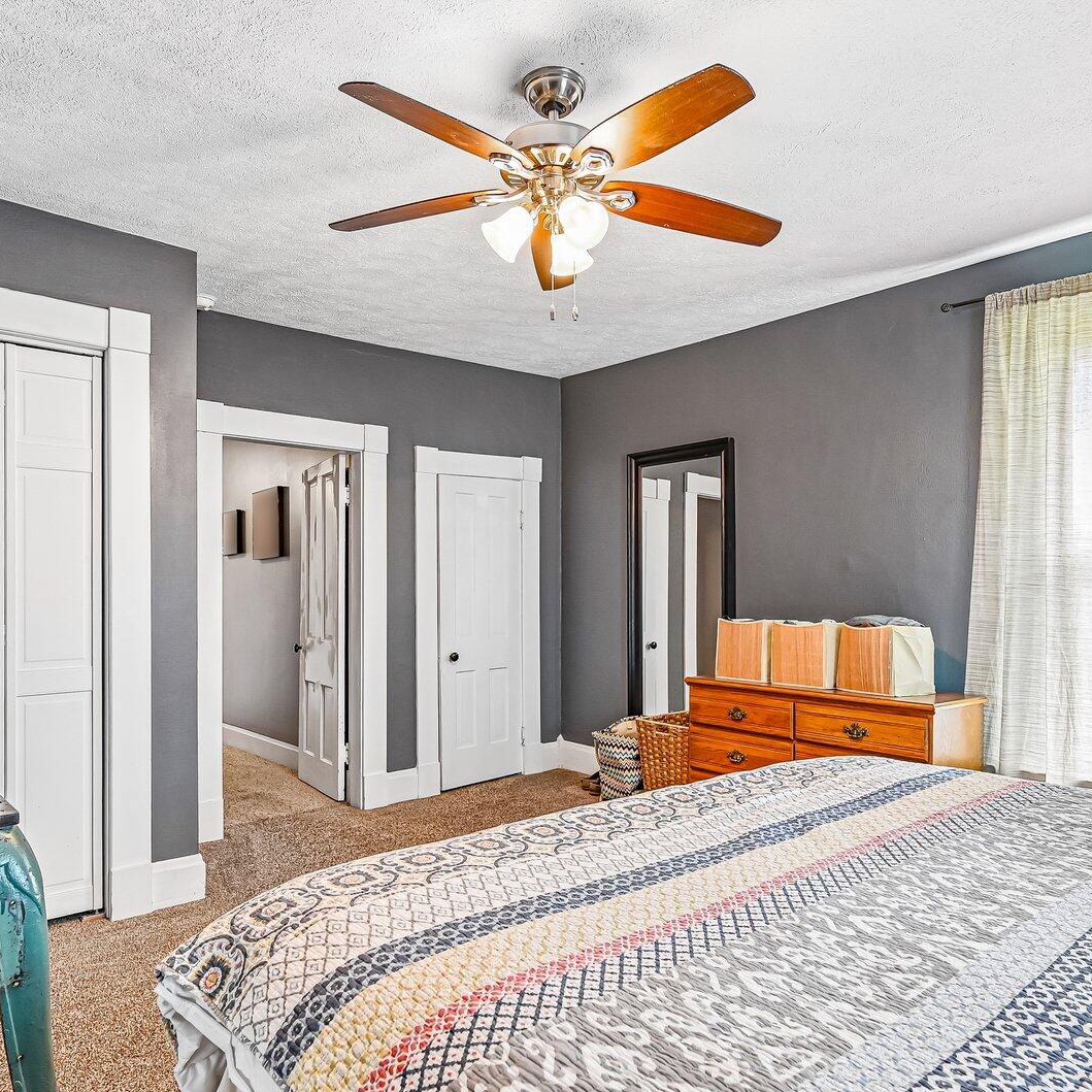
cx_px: 542
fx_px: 821
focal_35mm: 23
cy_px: 580
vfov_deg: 67.2
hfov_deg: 67.3
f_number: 4.8
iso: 400
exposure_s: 1/8
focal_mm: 14
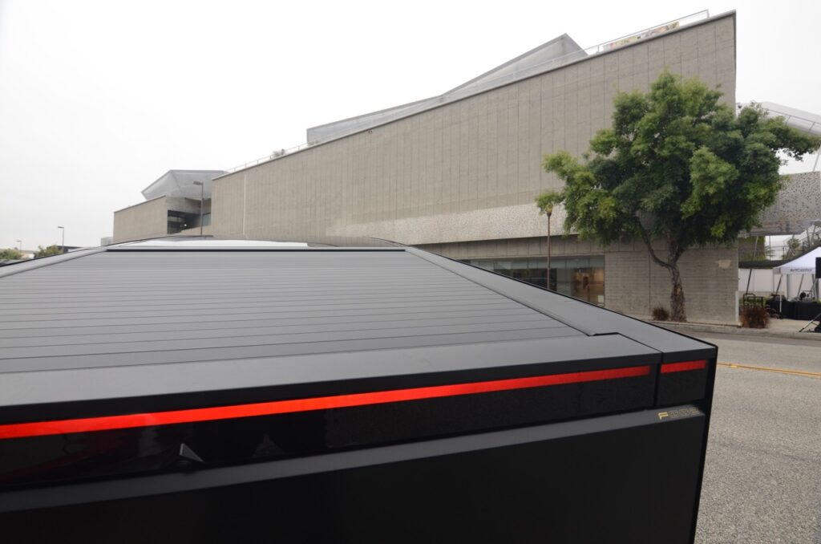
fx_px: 393
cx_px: 410
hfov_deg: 92.6
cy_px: 272
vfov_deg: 69.4
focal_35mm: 17
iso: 250
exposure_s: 1/160
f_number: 6.3
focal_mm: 11.5
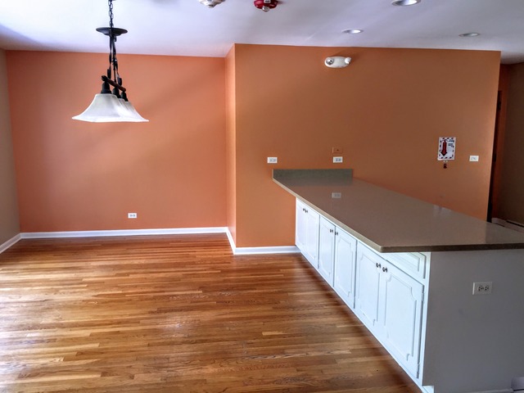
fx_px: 439
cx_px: 262
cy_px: 196
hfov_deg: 61.7
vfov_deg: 48.2
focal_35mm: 29
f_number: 2.2
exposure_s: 1/31
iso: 32
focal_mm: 4.15
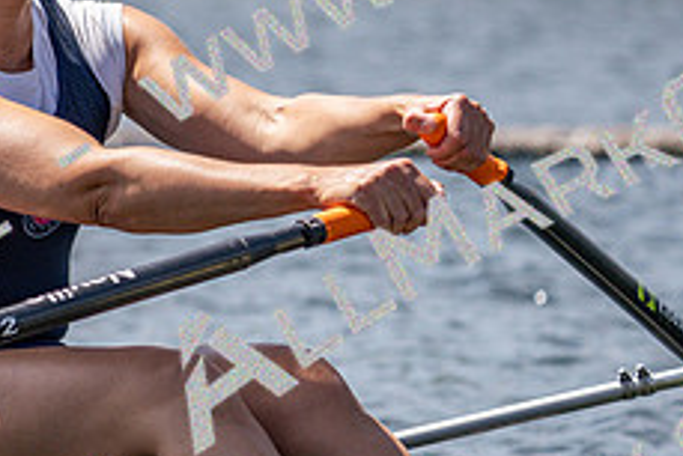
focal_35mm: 507
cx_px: -78
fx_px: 9625
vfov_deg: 2.7
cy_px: 171
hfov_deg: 4.1
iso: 250
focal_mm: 200
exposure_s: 1/2000
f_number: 5.6
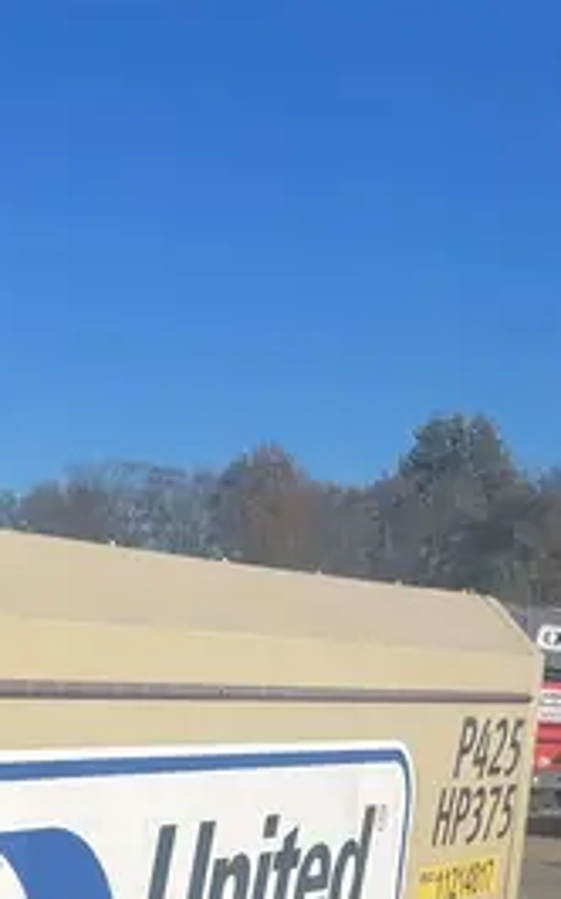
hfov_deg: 15.4
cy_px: 1232
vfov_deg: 23.4
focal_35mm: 76
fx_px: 1861
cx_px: -355
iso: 32
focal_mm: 4.2
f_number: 1.6
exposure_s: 1/6897
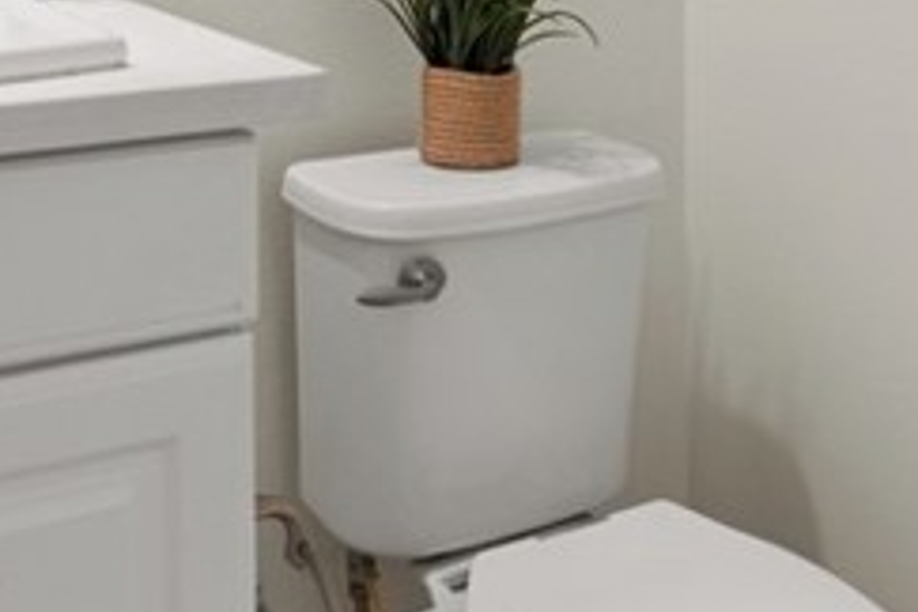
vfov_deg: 20.7
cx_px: 472
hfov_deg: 33.9
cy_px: -206
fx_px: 1504
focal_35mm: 59
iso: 200
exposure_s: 1/2.5
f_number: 6.3
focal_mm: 14
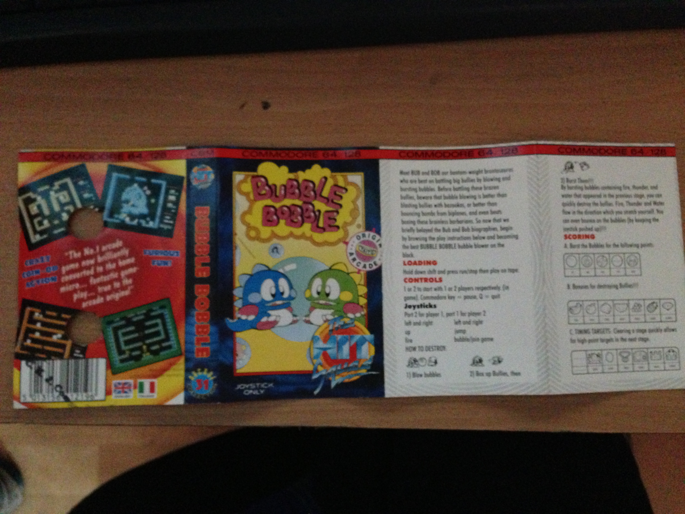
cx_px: 342
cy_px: 257
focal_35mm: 33
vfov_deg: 42.9
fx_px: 653
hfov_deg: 55.4
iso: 800
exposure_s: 1/15
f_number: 2.4
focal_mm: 4.13
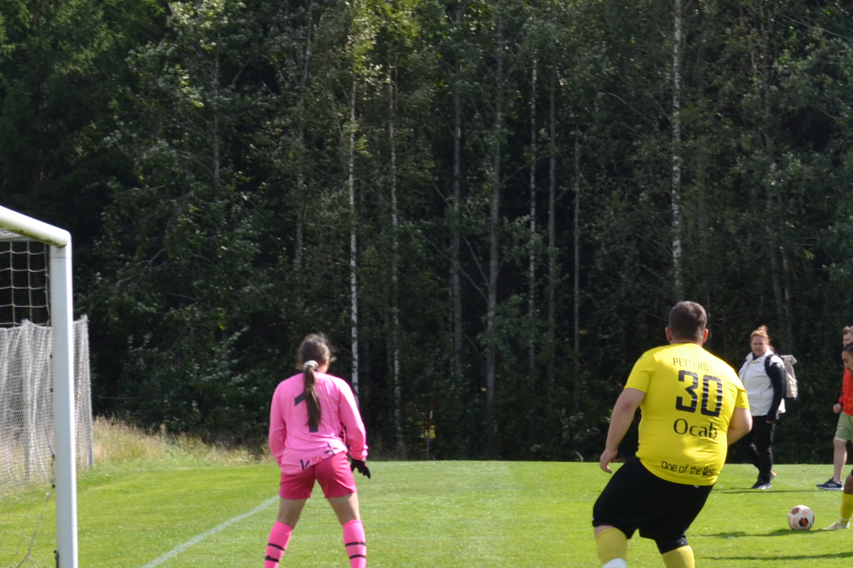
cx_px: 560
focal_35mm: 171
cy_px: 431
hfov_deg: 12.0
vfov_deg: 8.0
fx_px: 4052
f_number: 8
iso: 110
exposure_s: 1/125
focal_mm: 55
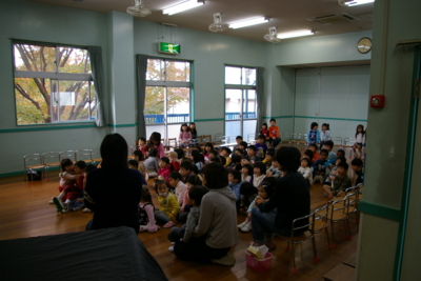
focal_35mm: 27
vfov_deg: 48.0
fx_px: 316
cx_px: 210
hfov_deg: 67.4
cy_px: 140
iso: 200
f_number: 4
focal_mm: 18
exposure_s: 1/45
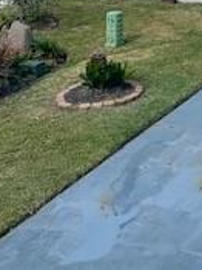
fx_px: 740
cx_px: 273
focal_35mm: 95
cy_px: -168
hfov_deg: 14.8
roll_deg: +1.3
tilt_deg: +1.3
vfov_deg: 17.8
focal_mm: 4.25
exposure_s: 1/2755
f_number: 1.8
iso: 25
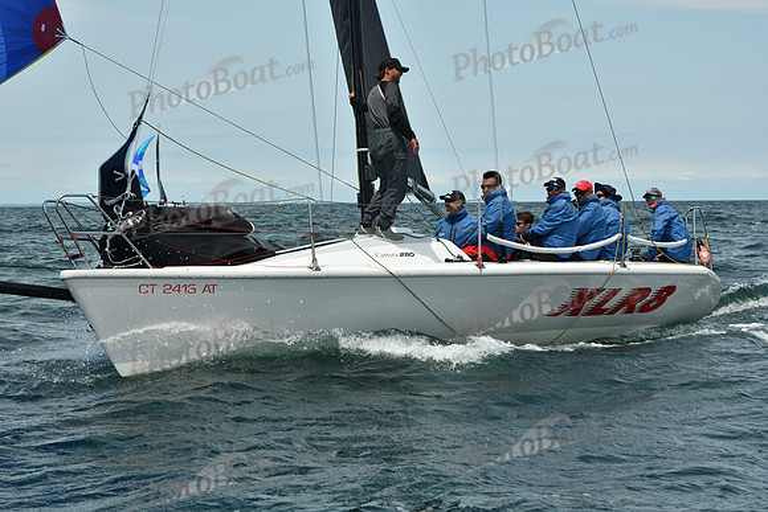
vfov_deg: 16.7
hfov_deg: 24.8
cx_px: 384
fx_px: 1750
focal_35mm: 82
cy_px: 256
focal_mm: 82
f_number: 9
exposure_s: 1/1250
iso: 320
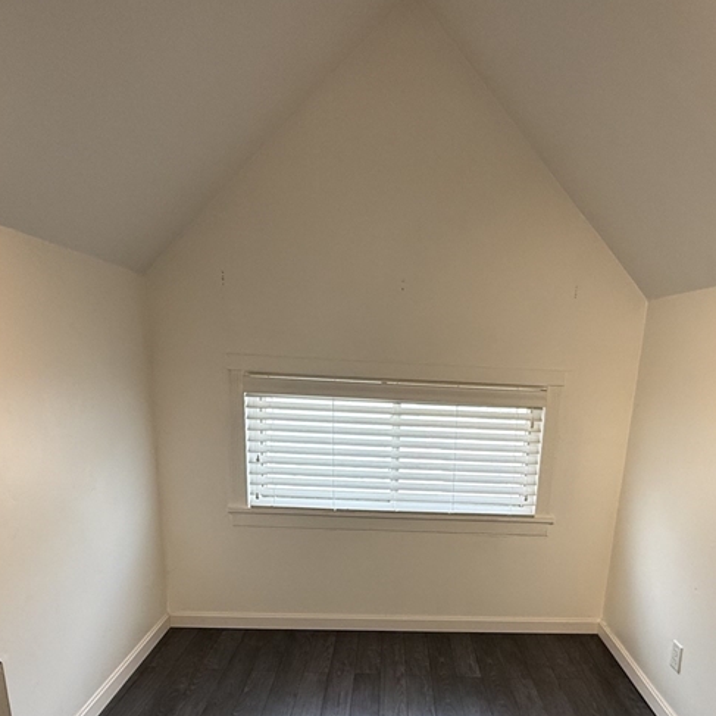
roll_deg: -1.3
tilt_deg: -14.7
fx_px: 608
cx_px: 425
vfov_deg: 58.4
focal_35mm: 26
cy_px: 520
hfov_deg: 60.5
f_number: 2.2
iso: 125
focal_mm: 2.22
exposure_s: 1/120
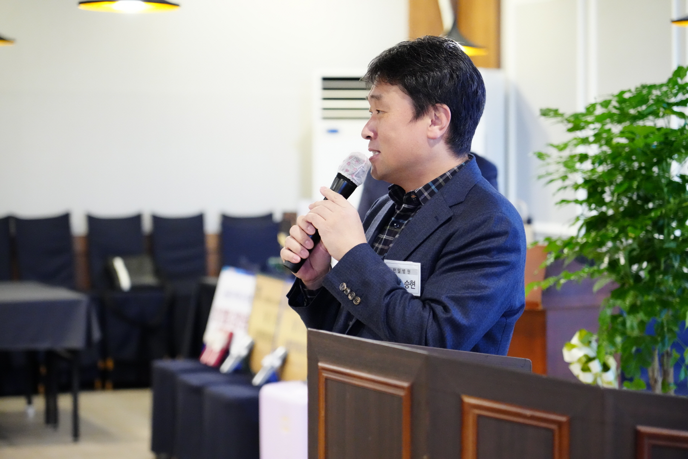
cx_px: 344
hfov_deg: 19.5
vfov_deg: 13.0
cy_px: 230
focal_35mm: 105
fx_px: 2007
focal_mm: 105
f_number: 4
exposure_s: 1/125
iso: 10000
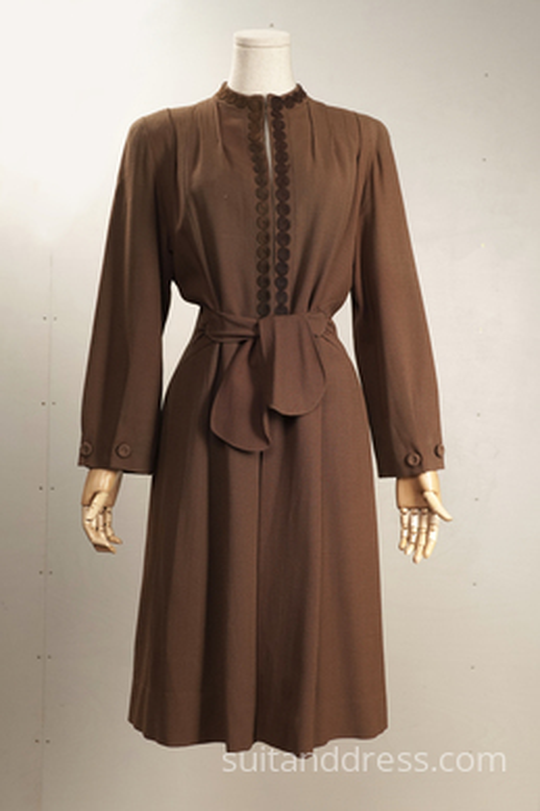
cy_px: 406
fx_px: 1081
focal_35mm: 48
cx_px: 270
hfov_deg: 28.1
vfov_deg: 41.1
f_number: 5.6
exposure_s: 1/80
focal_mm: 32
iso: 400
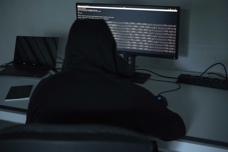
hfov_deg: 38.2
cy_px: 76
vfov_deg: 26.0
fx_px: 329
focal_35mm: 52
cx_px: 114
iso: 1800
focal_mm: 52
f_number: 2.8
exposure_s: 1/125
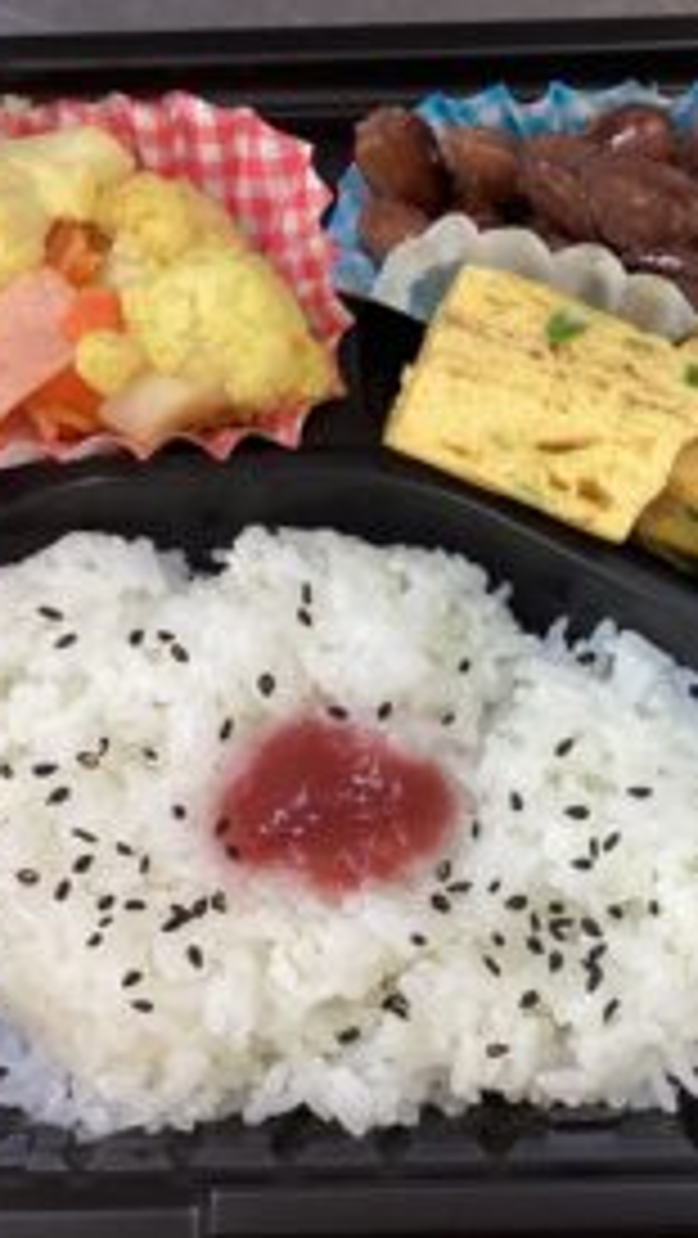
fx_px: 1511
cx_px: 565
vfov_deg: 44.6
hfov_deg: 25.5
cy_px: 614
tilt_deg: -75.1
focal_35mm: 46
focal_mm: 3.3
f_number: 2.4
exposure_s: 1/60
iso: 160
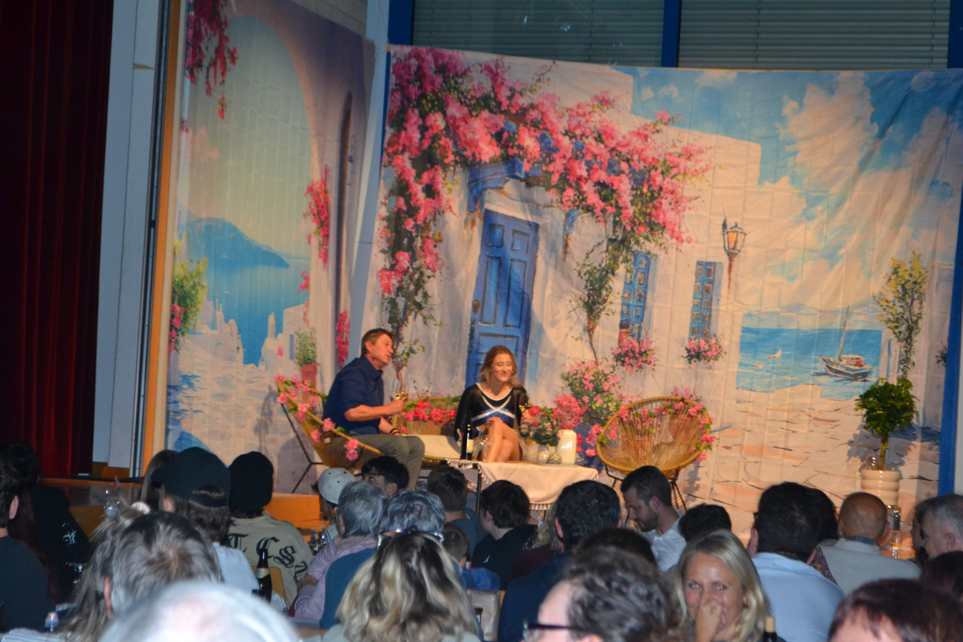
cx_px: 482
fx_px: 2207
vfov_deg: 16.6
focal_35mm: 82
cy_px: 321
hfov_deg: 24.6
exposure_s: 1/60
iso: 2000
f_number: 5.6
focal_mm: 55
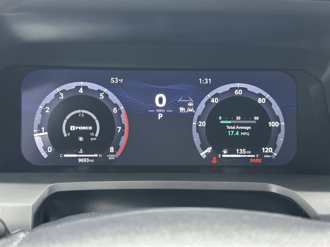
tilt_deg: -16.7
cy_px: 124
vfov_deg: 30.3
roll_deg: +1.9
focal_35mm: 48
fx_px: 458
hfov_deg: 39.7
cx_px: 165
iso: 320
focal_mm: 6.86
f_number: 1.78
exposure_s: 1/38
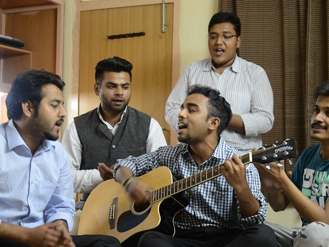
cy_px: 160
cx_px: 147
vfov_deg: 23.6
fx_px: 590
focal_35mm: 62
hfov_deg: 31.2
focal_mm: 40
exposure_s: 1/30
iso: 2500
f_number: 4.8
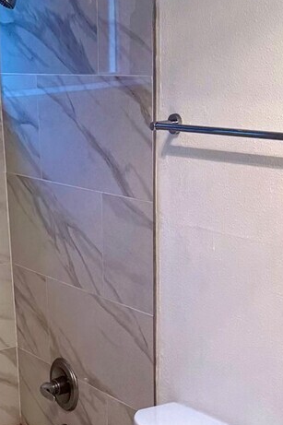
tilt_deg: -20.8
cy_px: 415
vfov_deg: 24.9
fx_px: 920
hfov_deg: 17.4
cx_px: 63
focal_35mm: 78
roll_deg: +2.0
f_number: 1.78
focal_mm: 6.76
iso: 80
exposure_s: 1/232
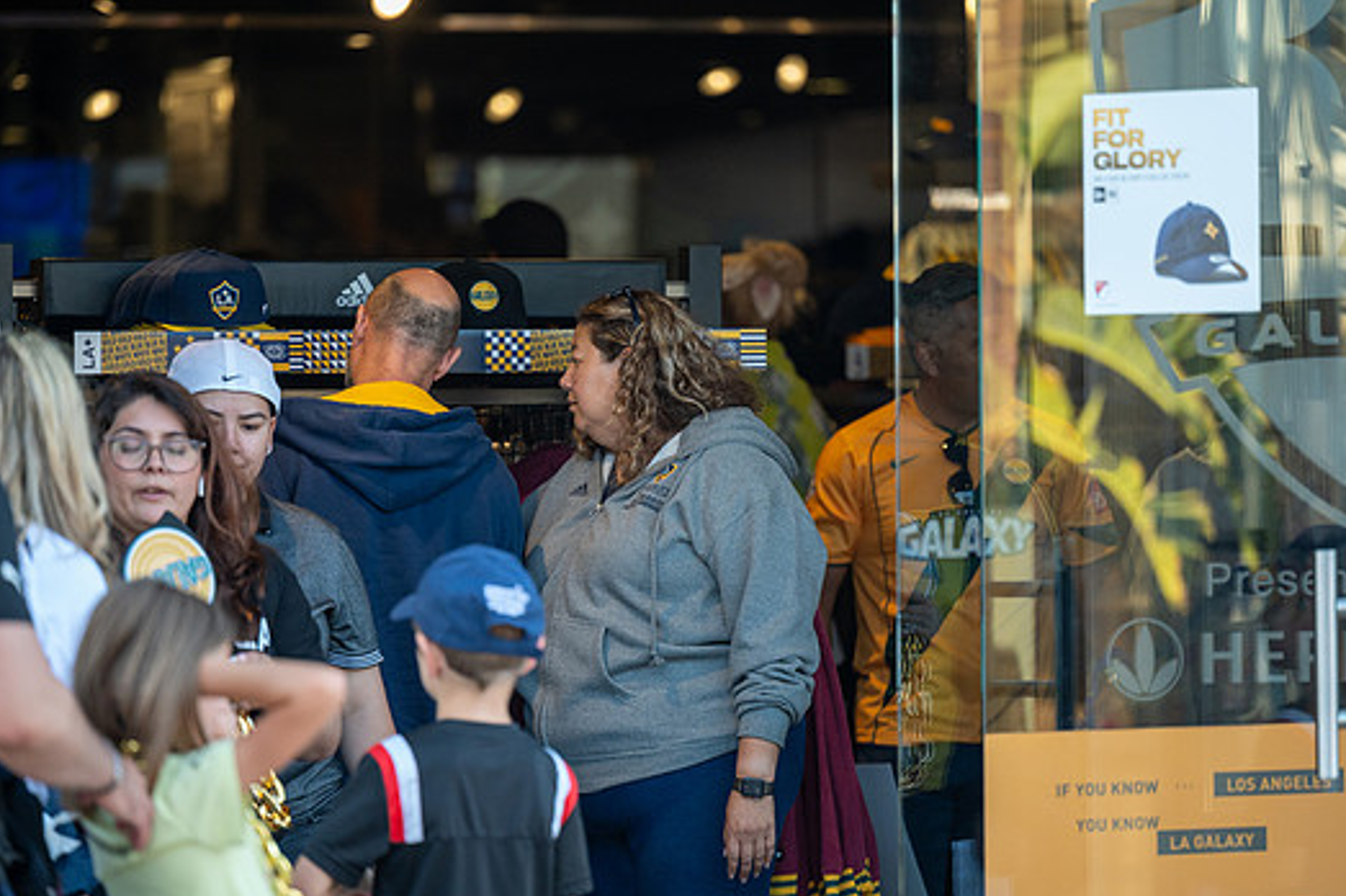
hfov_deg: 9.3
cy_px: 469
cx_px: 615
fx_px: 8295
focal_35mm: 222
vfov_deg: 6.2
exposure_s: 1/800
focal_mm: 200
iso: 1400
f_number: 2.8
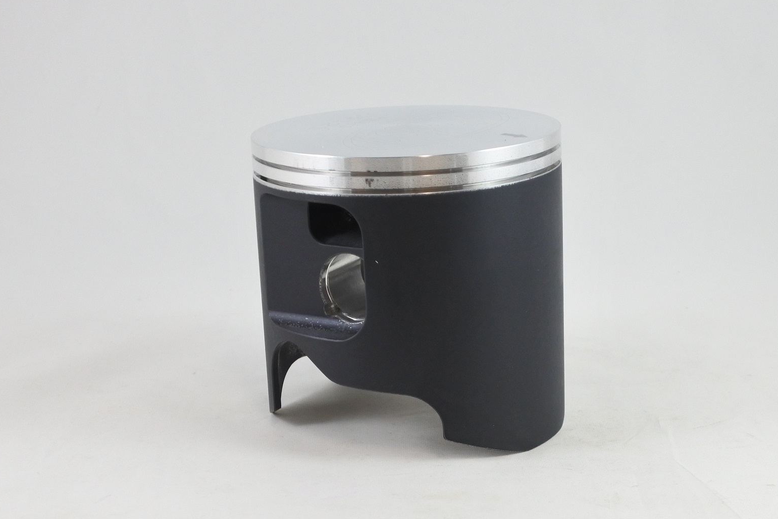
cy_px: 285
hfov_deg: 41.9
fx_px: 1016
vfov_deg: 28.7
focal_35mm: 47
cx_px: 413
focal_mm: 15.7
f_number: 4.2
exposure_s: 1/125
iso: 500
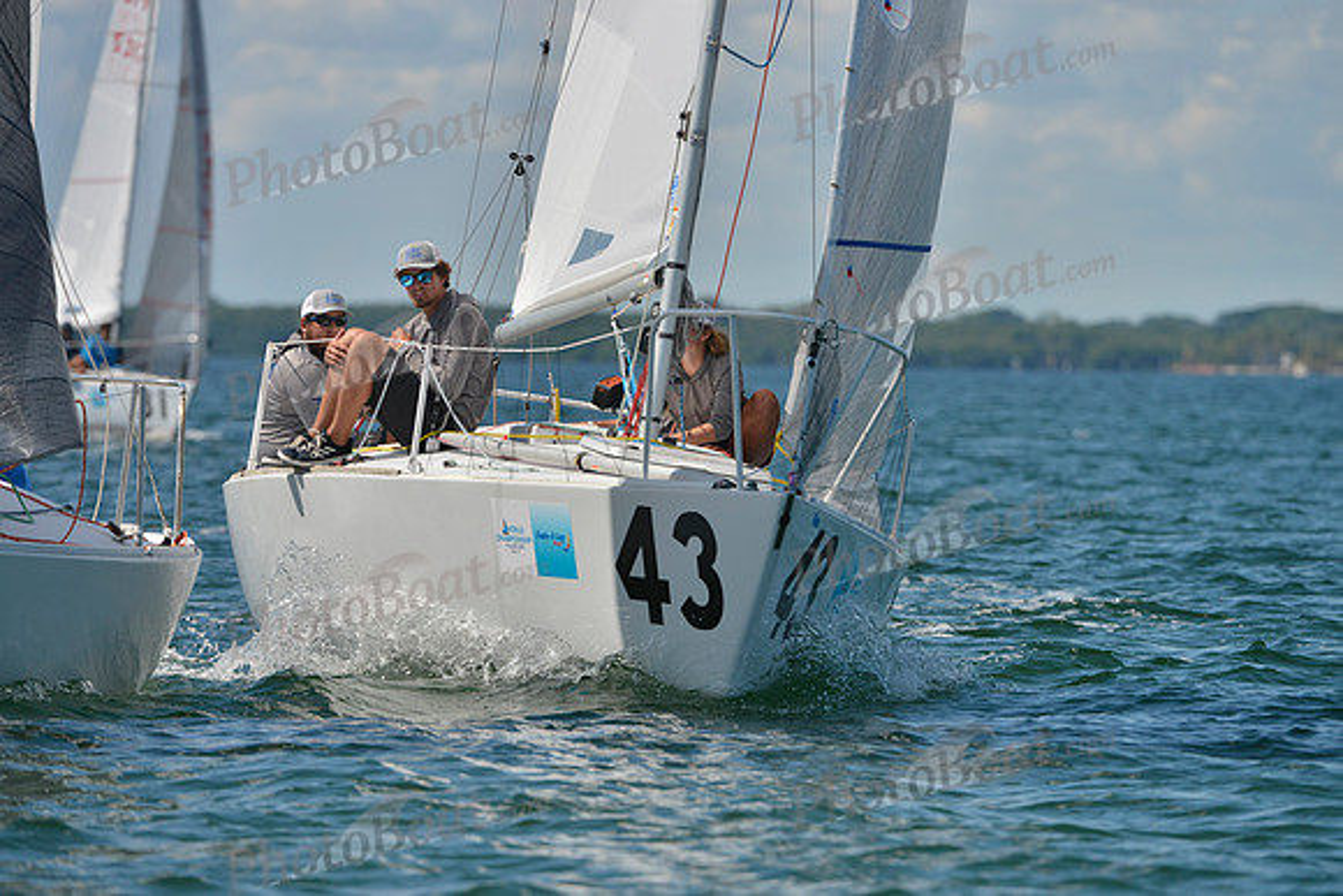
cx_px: 672
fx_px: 13433
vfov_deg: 3.8
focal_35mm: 360
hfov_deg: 5.7
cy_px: 448
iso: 200
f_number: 7.1
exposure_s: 1/1250
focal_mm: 360
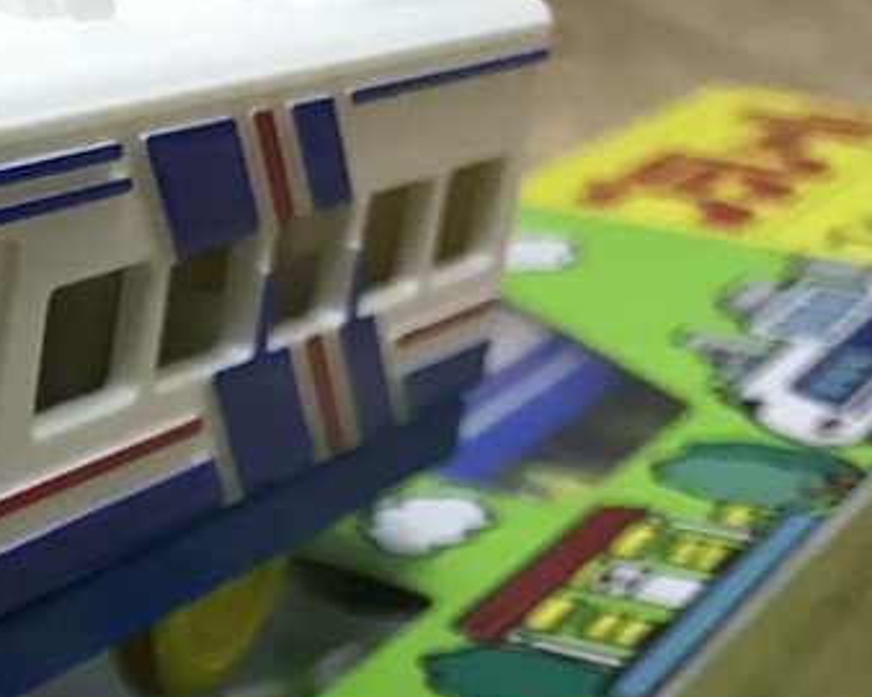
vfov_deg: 14.4
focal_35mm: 97
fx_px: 2502
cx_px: -490
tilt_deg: -30.0
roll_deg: -3.4
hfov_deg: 17.5
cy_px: 1154
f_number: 1.8
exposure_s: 1/11
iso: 100
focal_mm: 3.99
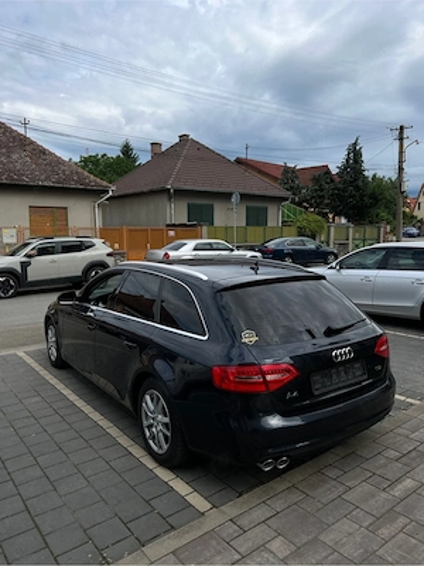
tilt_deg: -5.9
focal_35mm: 26
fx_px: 425
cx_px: 212
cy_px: 283
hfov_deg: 53.1
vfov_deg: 67.3
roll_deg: +1.0
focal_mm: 5.7
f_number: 1.5
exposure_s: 1/3571
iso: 50
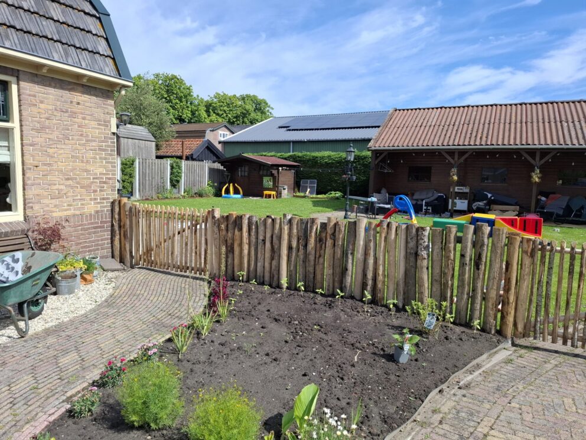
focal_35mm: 23
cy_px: 220
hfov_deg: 73.9
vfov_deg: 58.9
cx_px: 293
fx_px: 389
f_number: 1.8
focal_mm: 5.54
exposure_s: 1/1730
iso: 50
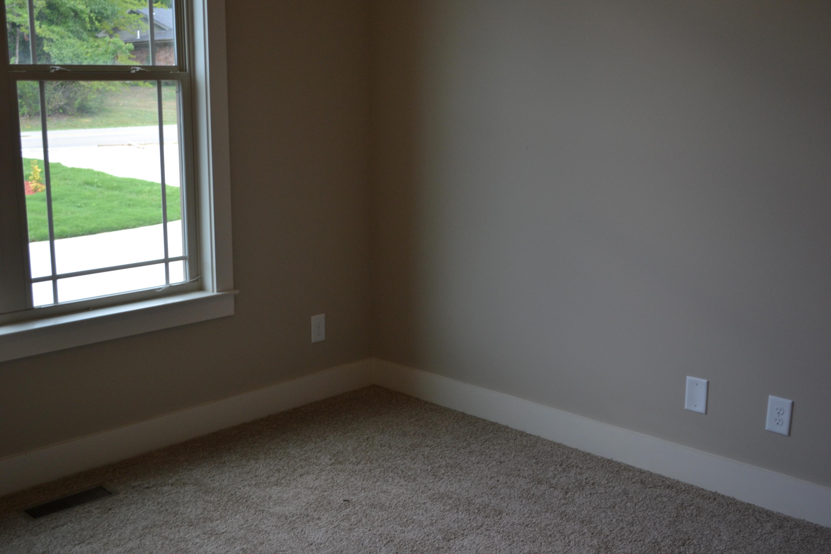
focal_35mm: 39
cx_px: 416
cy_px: 277
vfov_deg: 34.2
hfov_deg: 49.6
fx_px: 900
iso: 360
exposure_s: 1/125
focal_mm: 26
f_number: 4.2
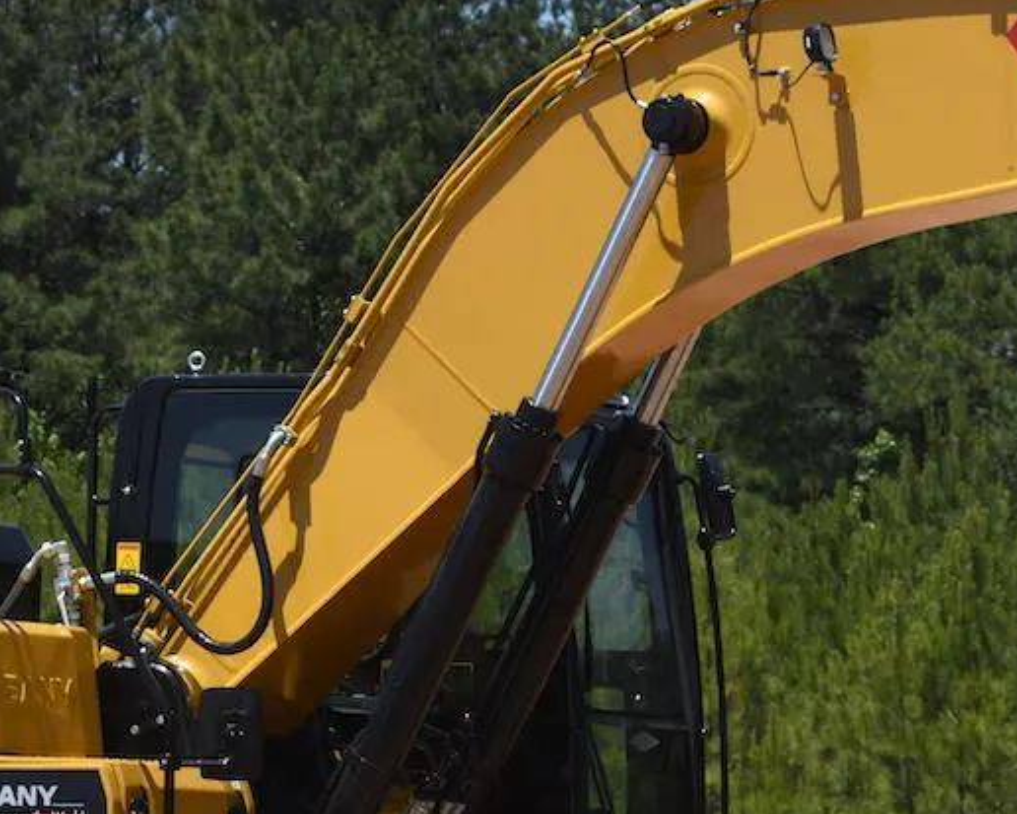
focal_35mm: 298
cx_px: 676
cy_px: 460
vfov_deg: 5.2
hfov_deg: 6.5
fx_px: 8971
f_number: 9
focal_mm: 82
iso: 100
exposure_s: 1/200
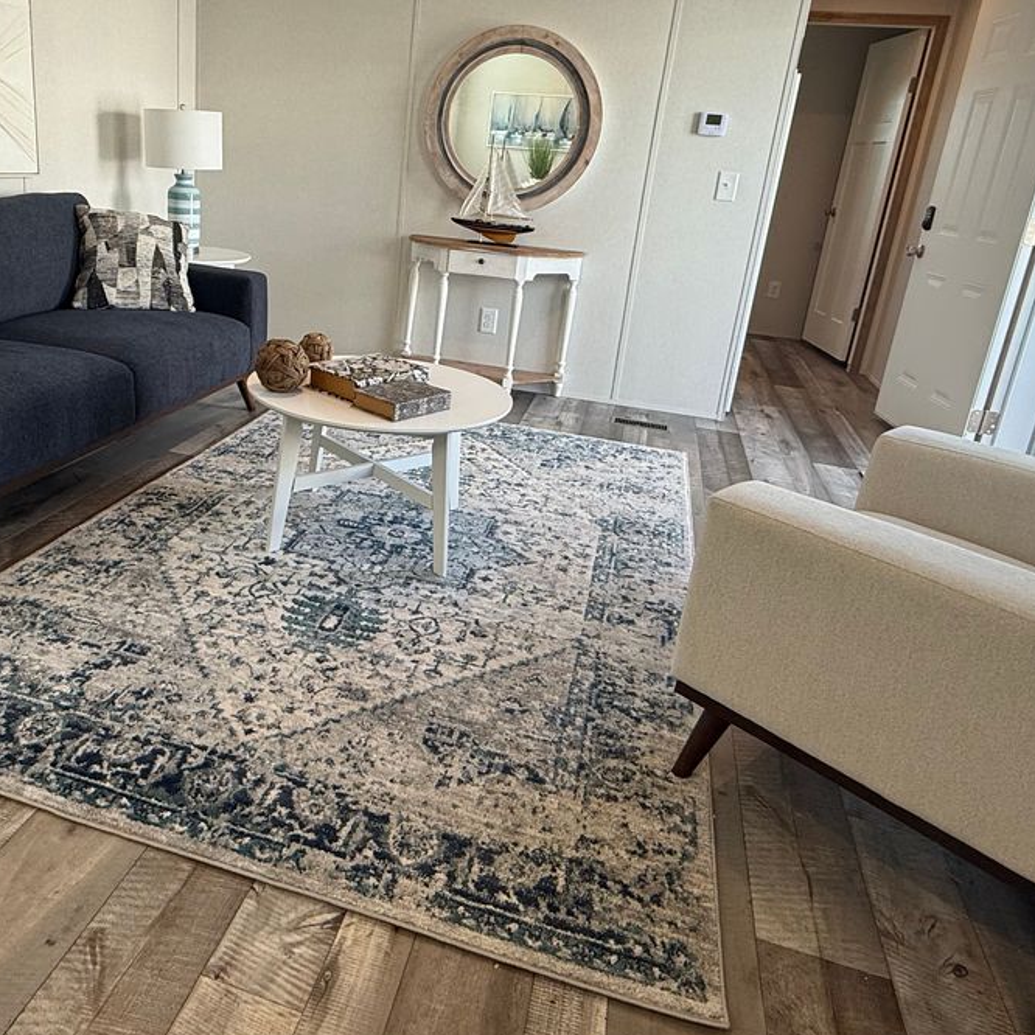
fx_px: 880
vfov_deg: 60.6
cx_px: 378
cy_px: 430
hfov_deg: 60.0
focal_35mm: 26
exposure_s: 1/120
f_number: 2.2
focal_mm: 2.22
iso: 125
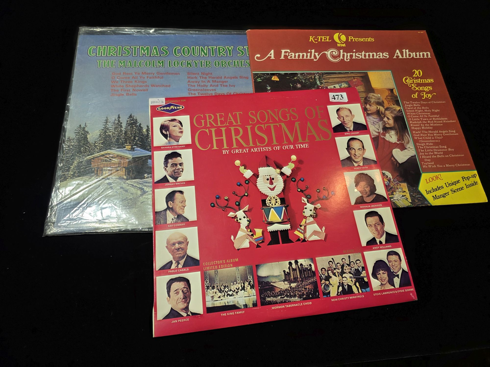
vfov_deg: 58.9
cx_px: 245
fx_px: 326
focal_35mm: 23
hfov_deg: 73.9
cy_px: 184
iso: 20
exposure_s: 1/100
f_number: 1.7
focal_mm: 6.3
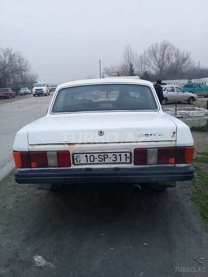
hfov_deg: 45.4
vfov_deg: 58.4
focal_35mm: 31
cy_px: 138
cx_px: 104
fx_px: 248
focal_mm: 3.3
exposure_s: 1/262
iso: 50
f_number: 2.2
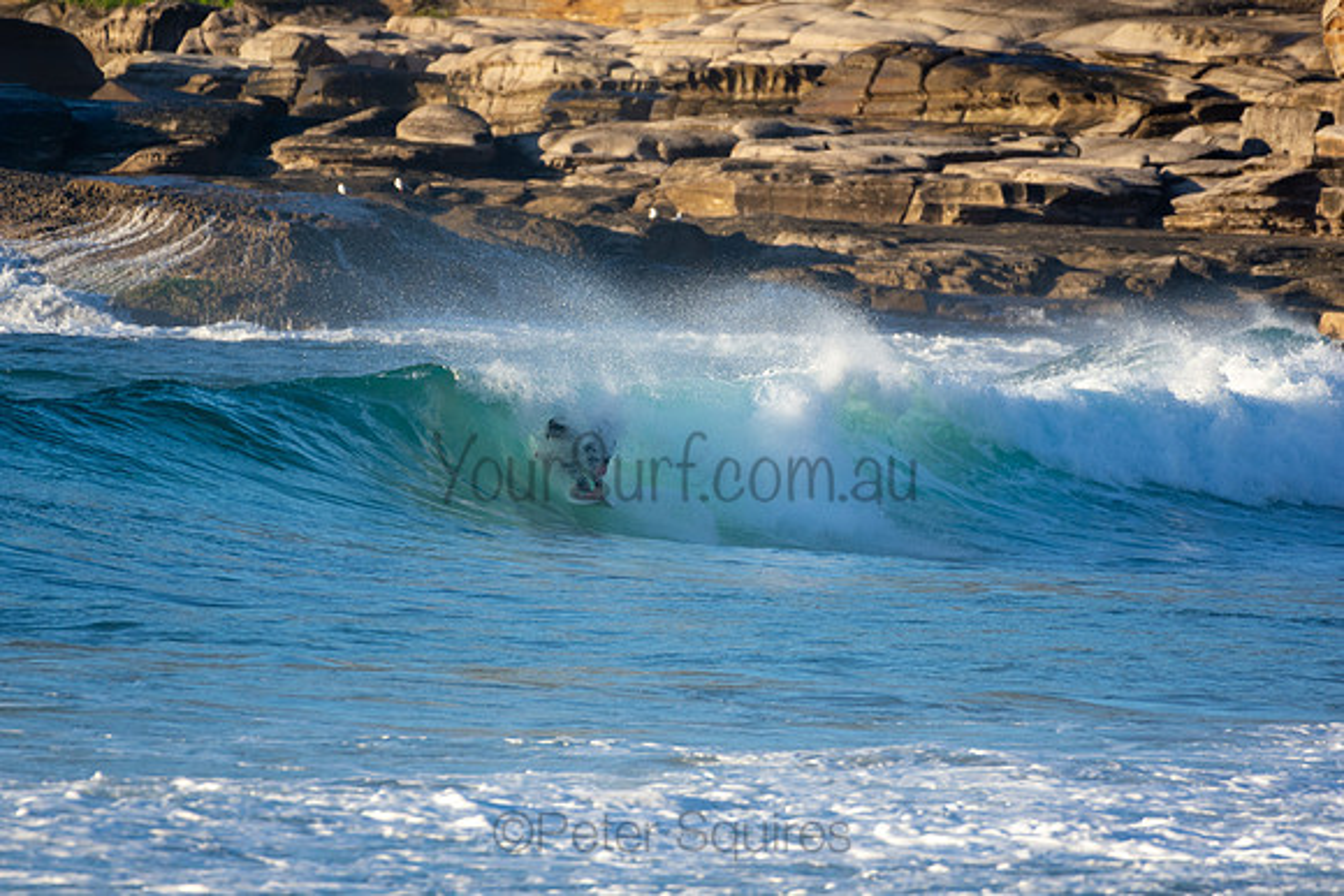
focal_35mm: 750
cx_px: 672
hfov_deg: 2.7
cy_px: 448
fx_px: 28005
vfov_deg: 1.8
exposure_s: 1/640
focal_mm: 500
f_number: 5.6
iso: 250
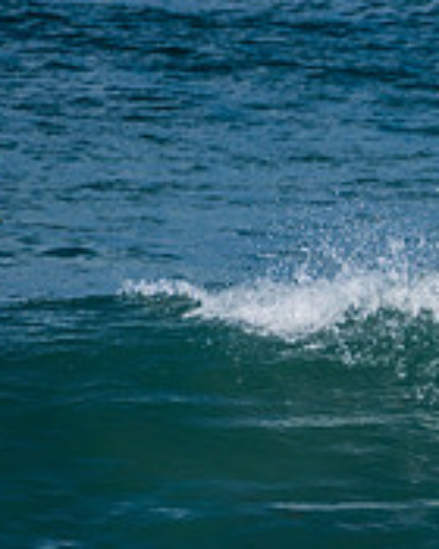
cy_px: 384
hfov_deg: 1.0
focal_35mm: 1552
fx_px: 25206
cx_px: 812
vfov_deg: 1.2
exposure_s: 1/2000
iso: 110
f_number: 5.6
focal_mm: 500
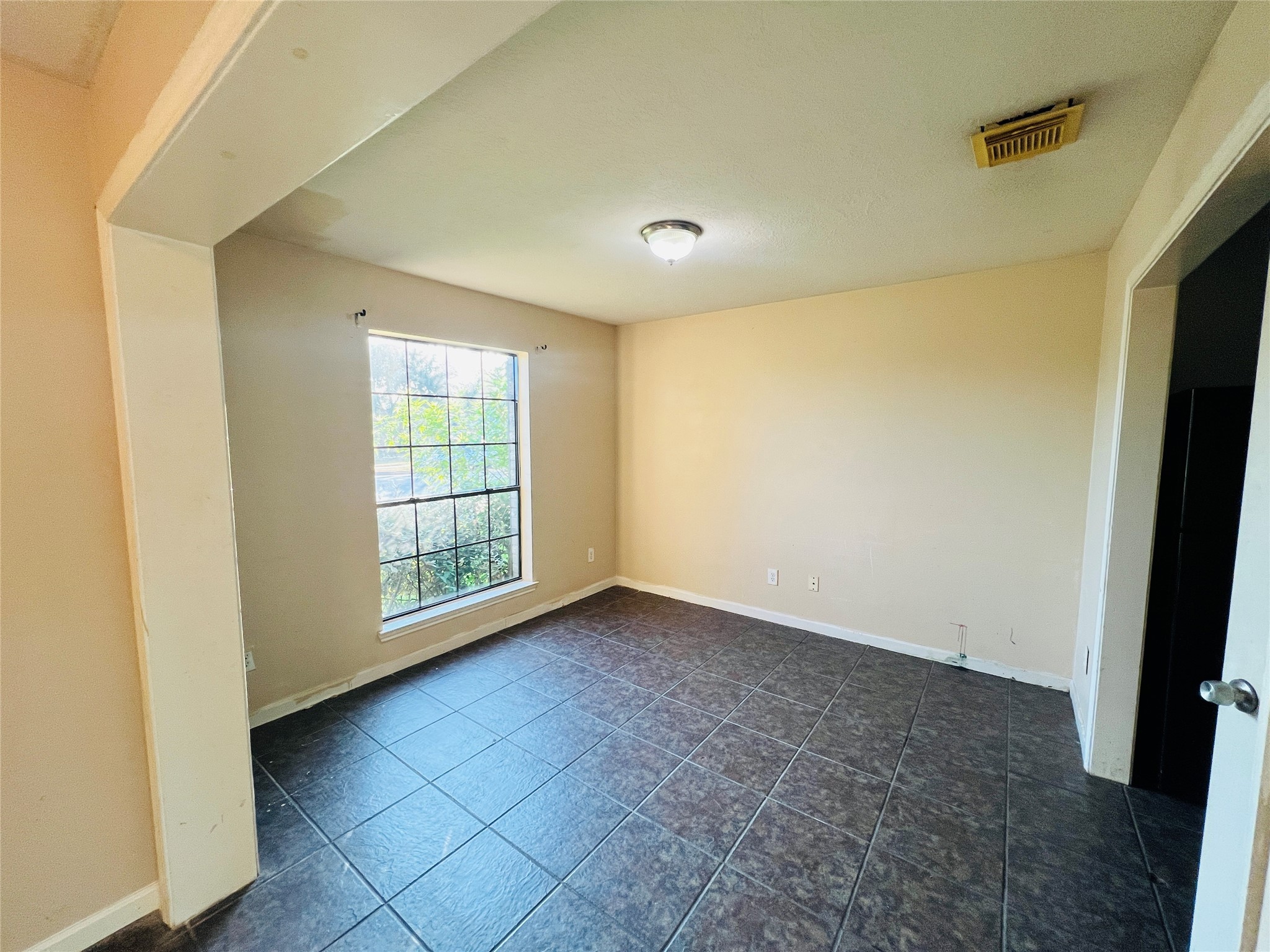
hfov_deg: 106.2
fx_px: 477
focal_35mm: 13
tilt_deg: -5.8
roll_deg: +0.5
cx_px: 635
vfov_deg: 89.9
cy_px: 476
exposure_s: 1/120
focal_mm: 1.57
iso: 125
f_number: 1.8
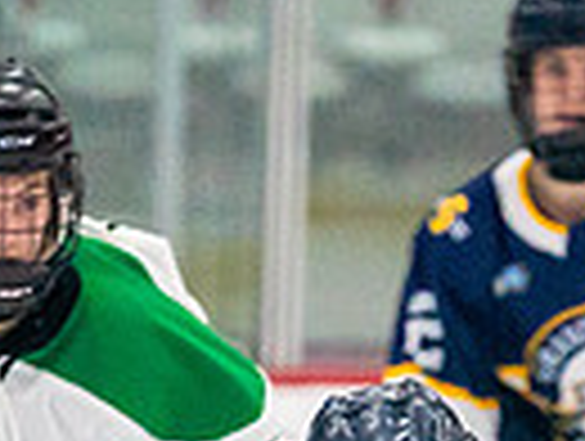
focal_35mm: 1288
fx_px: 21807
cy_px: 1069
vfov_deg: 1.2
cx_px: 80
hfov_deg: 1.5
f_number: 2.8
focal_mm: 200
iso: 4000
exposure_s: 1/1600
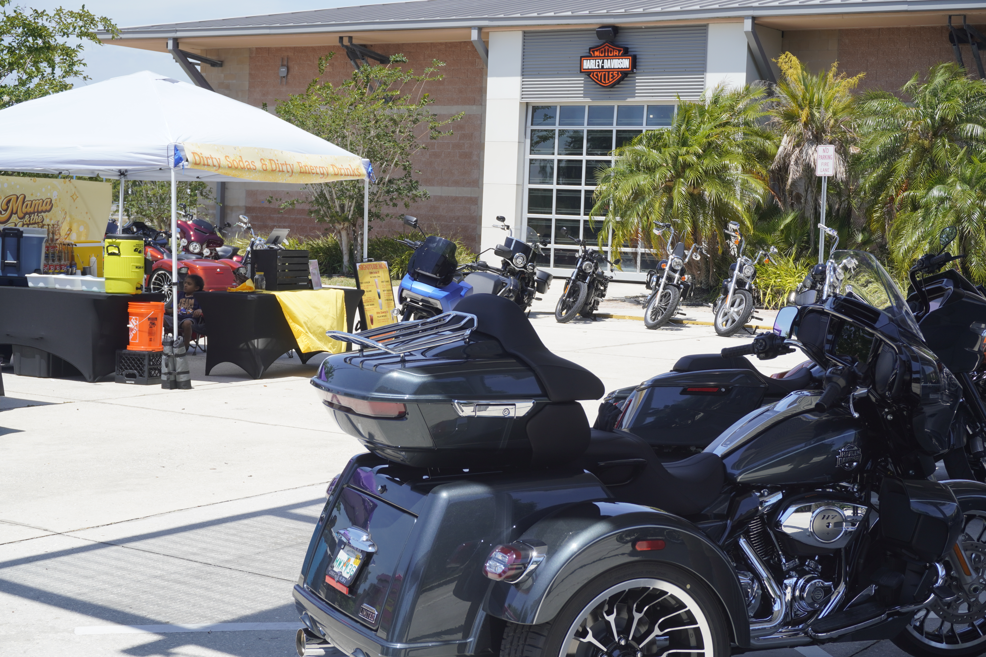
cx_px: 493
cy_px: 328
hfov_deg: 33.4
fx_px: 1643
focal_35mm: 60
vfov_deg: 22.6
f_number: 9
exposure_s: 1/200
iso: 100
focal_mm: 40
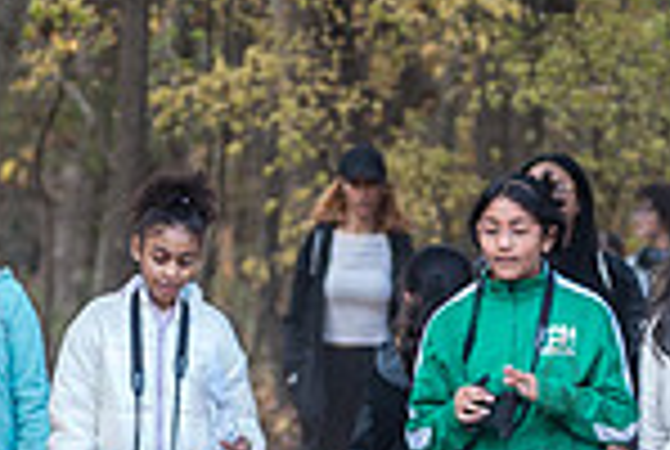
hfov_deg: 2.5
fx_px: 15534
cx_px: 480
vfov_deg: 1.7
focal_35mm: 833
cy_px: 479
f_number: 4.5
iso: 200
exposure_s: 1/160
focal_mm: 170
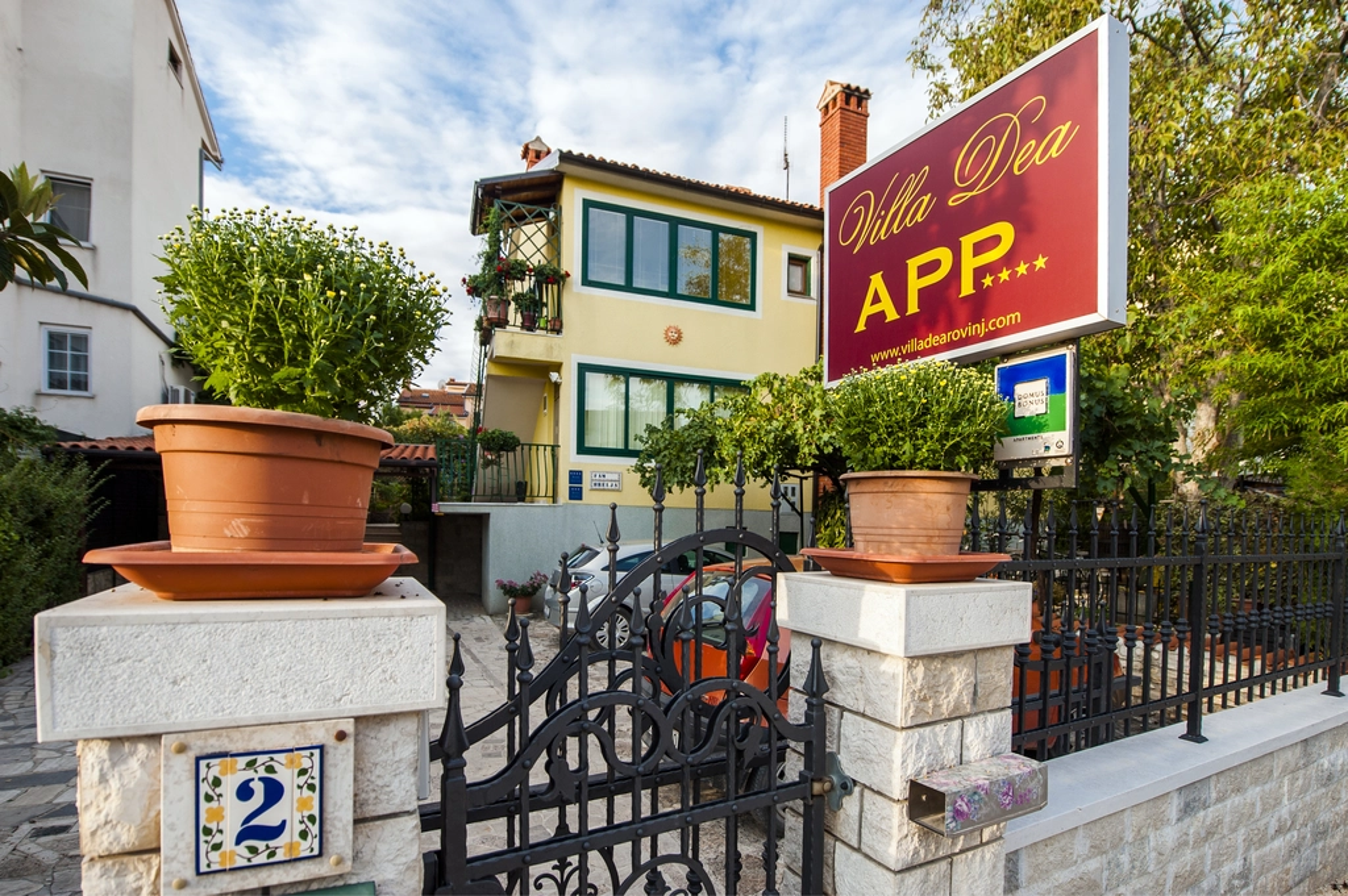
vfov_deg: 73.7
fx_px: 599
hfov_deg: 96.8
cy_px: 448
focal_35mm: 16
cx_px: 674
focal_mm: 16
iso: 200
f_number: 3.5
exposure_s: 1/320
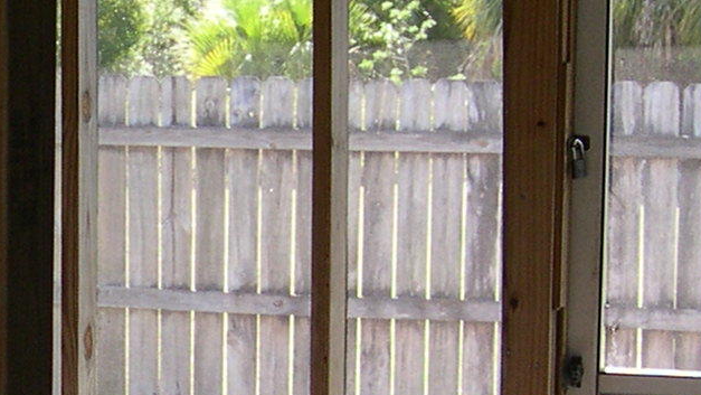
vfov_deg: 8.1
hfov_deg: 13.8
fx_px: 2789
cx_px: -182
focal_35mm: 150
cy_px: 318
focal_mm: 8
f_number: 2.8
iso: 100
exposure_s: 1/150
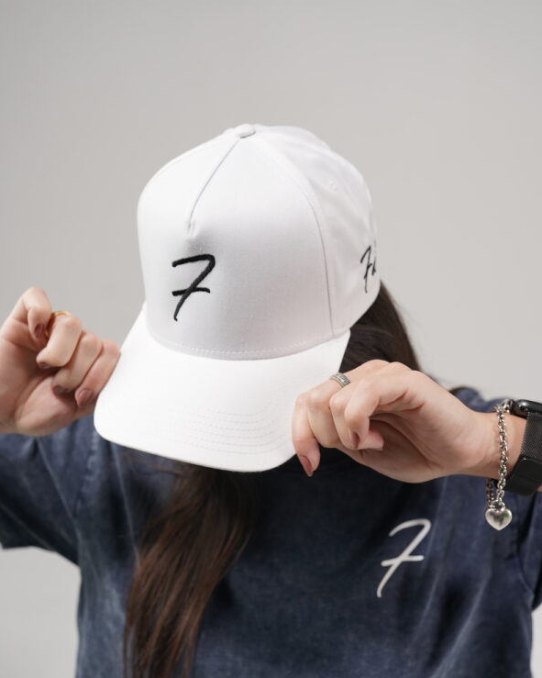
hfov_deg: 37.3
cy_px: 378
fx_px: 802
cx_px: 274
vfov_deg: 45.7
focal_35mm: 40
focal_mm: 35
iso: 500
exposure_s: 1/200
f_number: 3.5
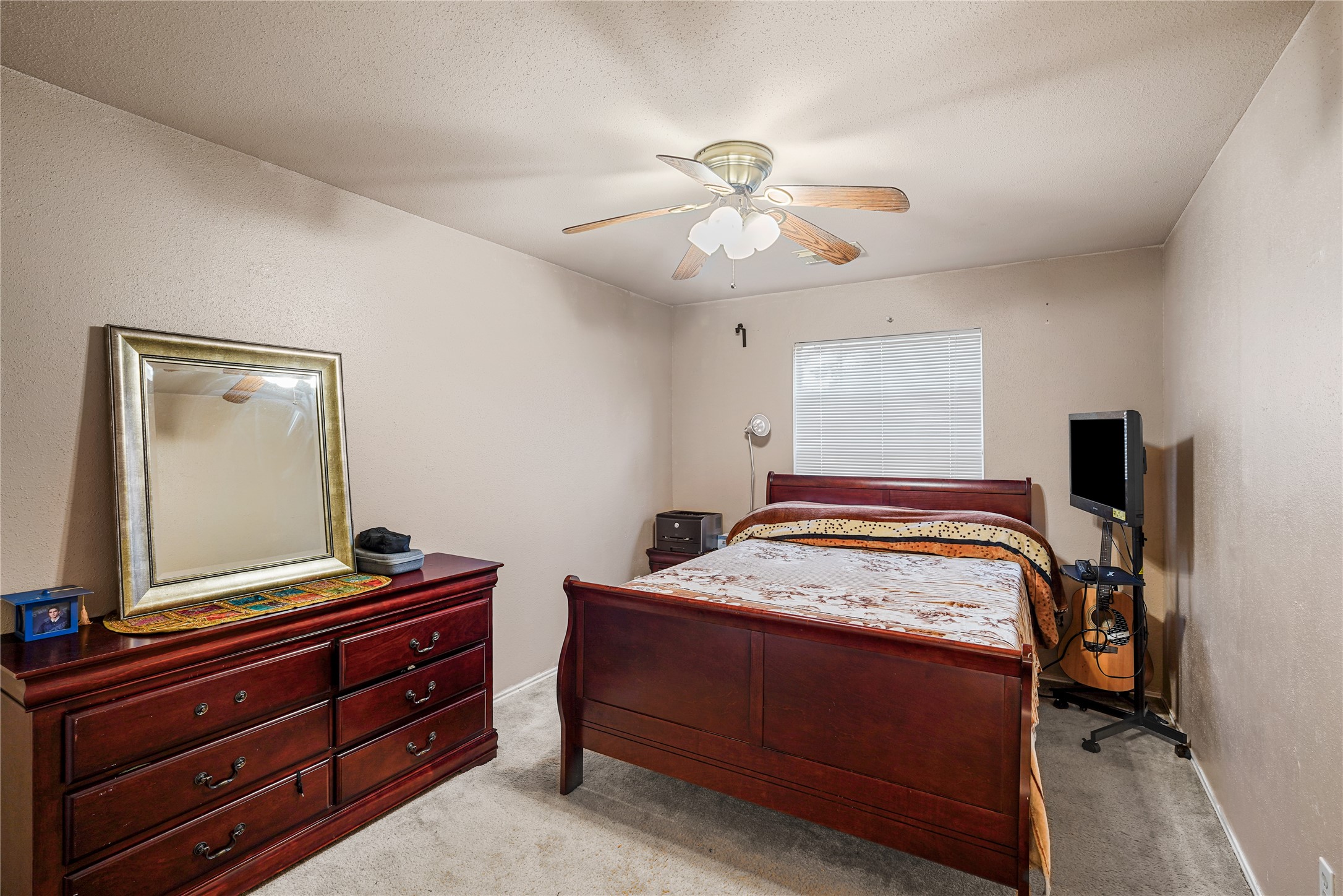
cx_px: 672
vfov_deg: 73.7
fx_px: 597
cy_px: 448
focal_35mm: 16
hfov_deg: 96.7
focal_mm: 16
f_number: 8
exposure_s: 1/2.5
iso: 100
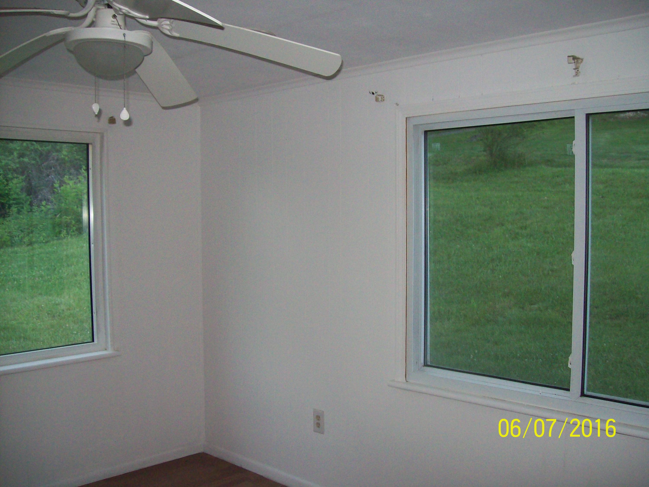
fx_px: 675
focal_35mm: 36
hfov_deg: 51.4
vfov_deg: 39.7
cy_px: 244
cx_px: 324
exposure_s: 1/64
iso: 200
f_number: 2.7
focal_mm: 6
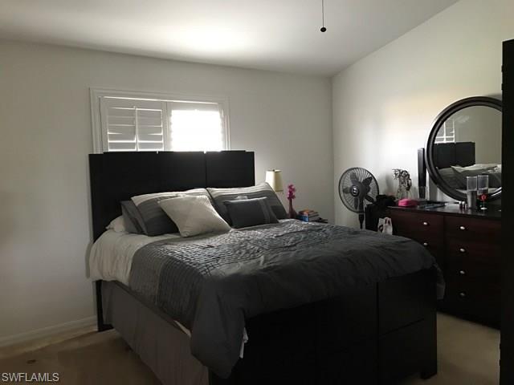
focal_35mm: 28
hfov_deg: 63.4
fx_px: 416
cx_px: 257
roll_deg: +2.6
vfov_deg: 49.7
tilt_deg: -5.6
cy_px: 192
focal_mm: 3.99
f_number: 1.8
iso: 100
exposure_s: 1/13
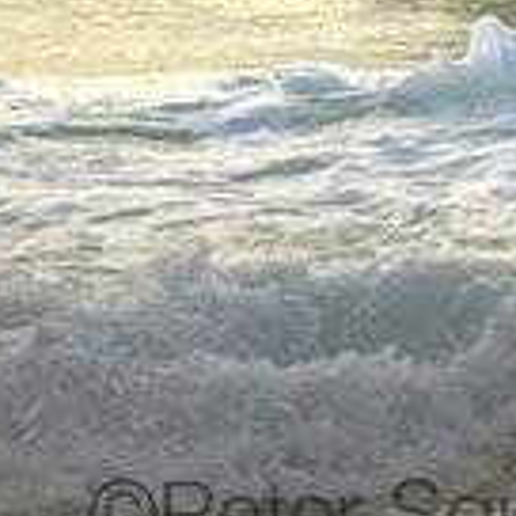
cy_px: -207
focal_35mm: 1988
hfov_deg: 0.9
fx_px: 33527
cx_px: 487
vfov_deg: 0.9
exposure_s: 1/2000
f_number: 5.6
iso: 560
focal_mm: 400
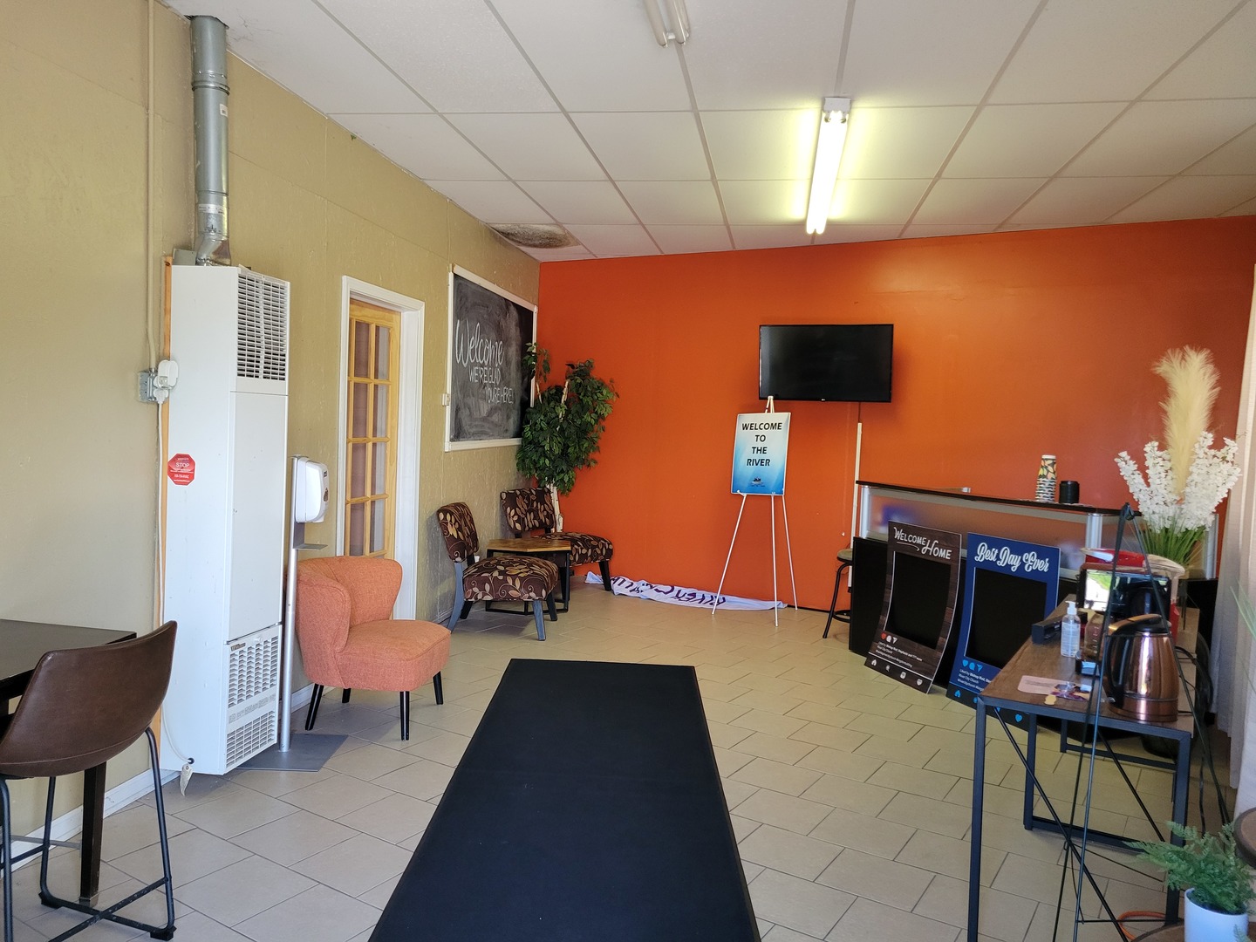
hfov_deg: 67.3
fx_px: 943
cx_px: 628
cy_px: 471
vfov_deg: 53.1
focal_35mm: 26
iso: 320
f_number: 1.8
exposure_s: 1/120
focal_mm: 5.4
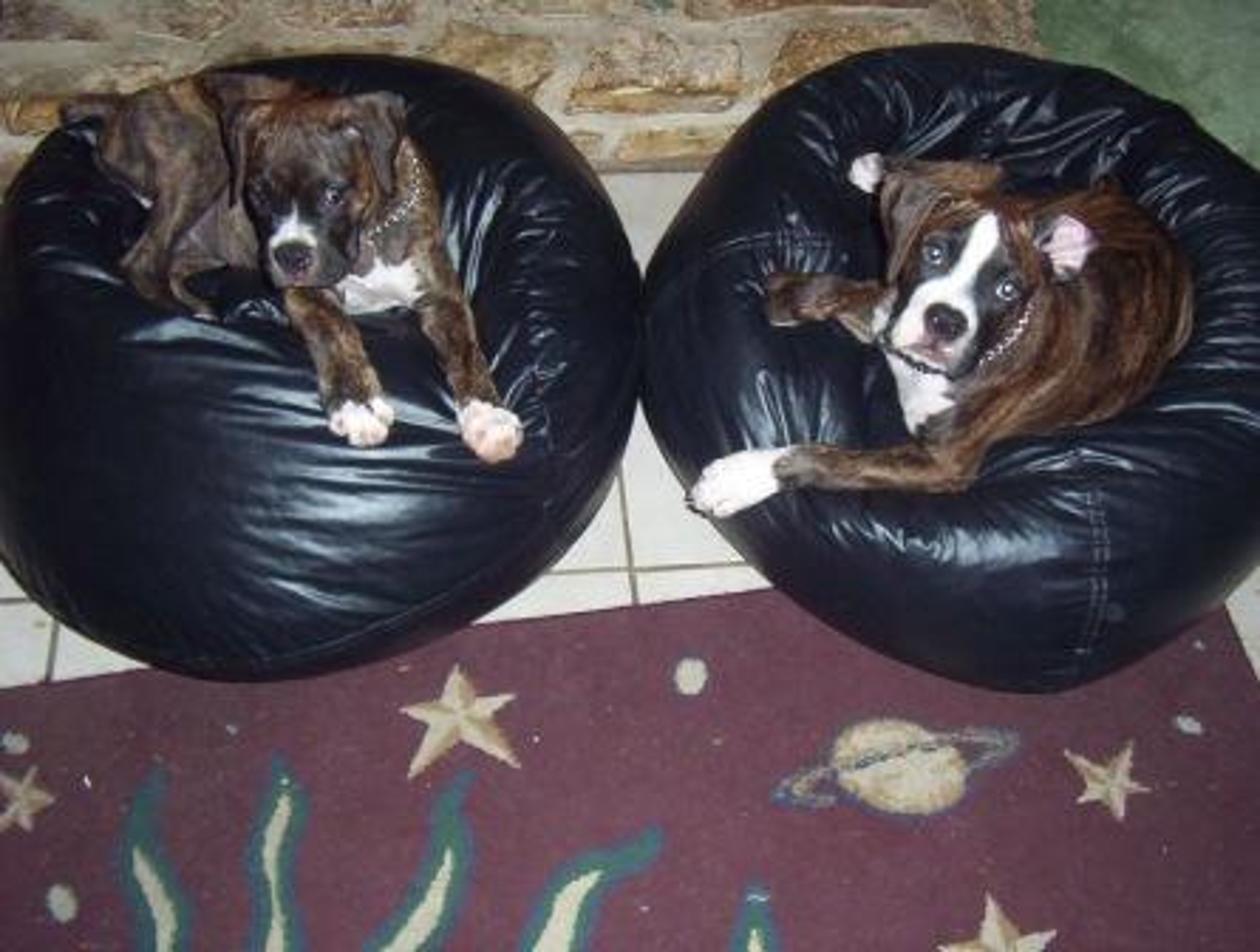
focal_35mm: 36
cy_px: 476
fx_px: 1314
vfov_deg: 39.8
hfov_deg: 51.2
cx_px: 630
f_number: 2.76
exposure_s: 1/30
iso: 140
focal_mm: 5.54
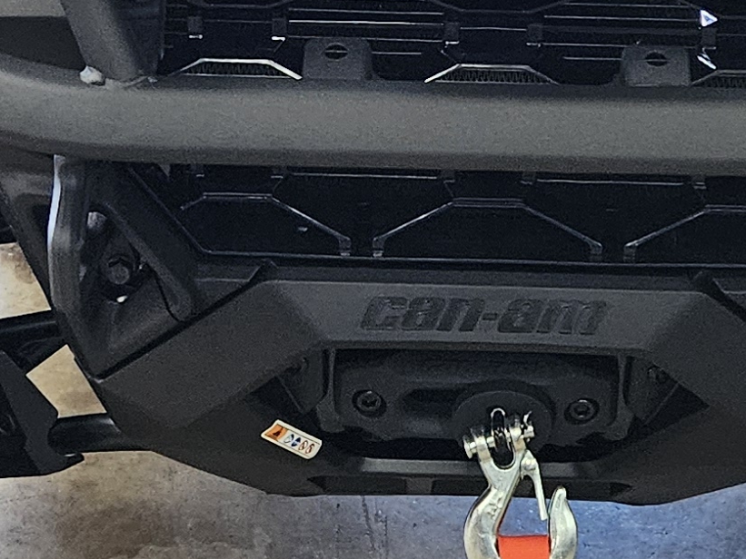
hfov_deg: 17.6
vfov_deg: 13.1
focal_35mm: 112
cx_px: 420
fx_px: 2414
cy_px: 31
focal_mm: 5.4
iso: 400
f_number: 1.8
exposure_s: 1/120
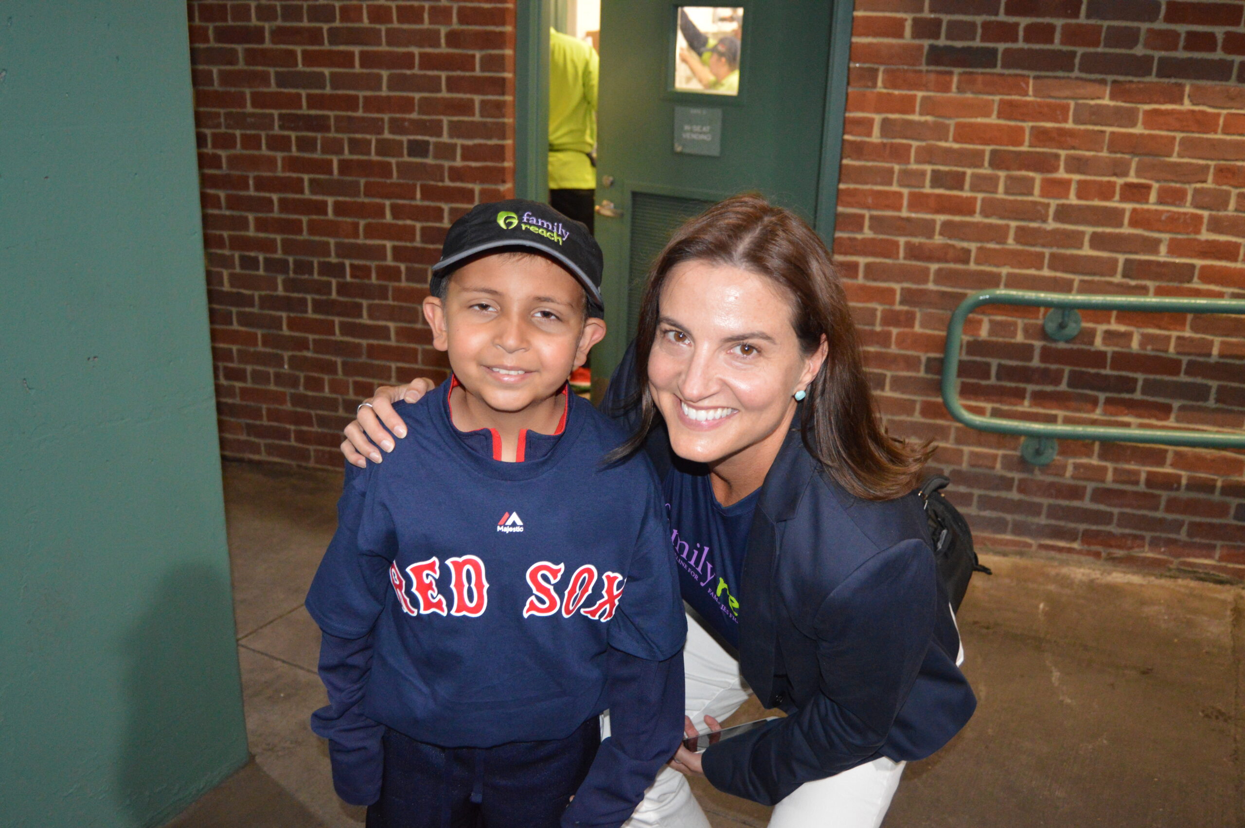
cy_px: 414
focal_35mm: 30
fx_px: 1037
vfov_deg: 43.5
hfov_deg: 62.0
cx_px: 622
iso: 2200
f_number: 3.5
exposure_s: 1/60
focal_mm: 20
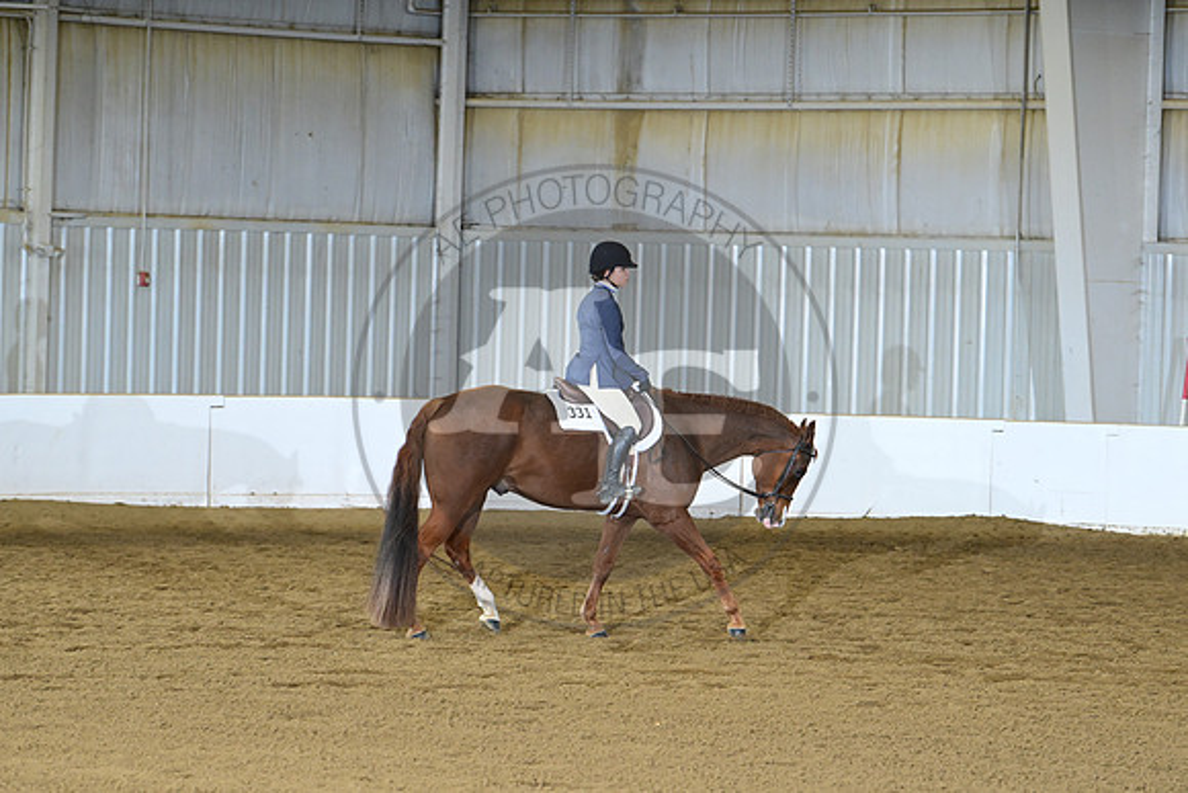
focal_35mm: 200
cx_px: 594
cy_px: 396
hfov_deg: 10.3
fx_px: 6601
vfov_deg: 6.9
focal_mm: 200
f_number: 6.3
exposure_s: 1/200
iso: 5000
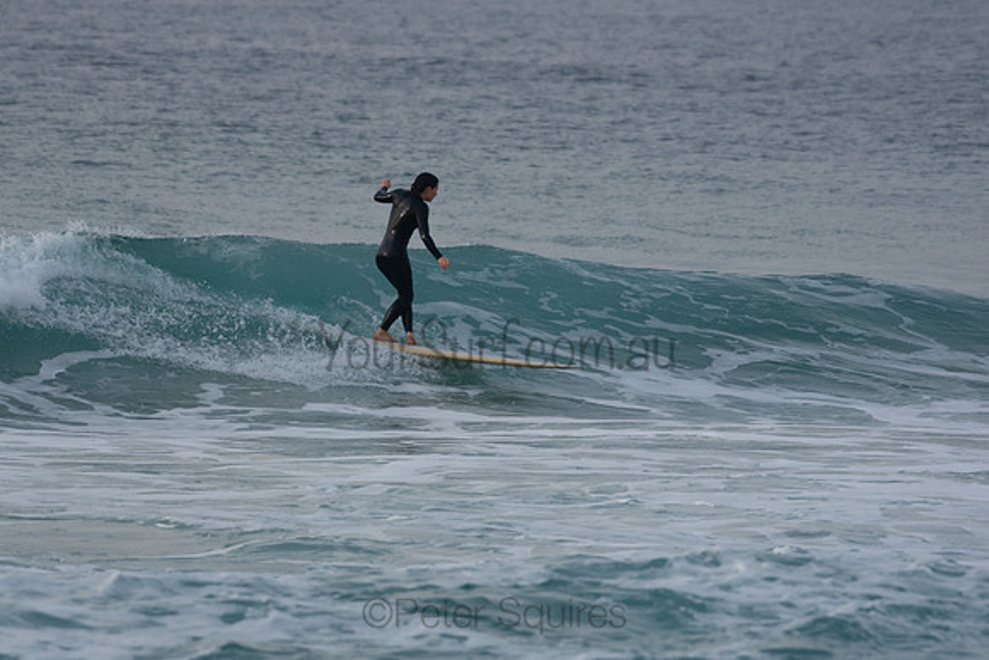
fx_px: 13189
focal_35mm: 480
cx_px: 494
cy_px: 330
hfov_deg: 4.3
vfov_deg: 2.9
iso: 450
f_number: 5.6
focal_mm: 320
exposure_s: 1/2000
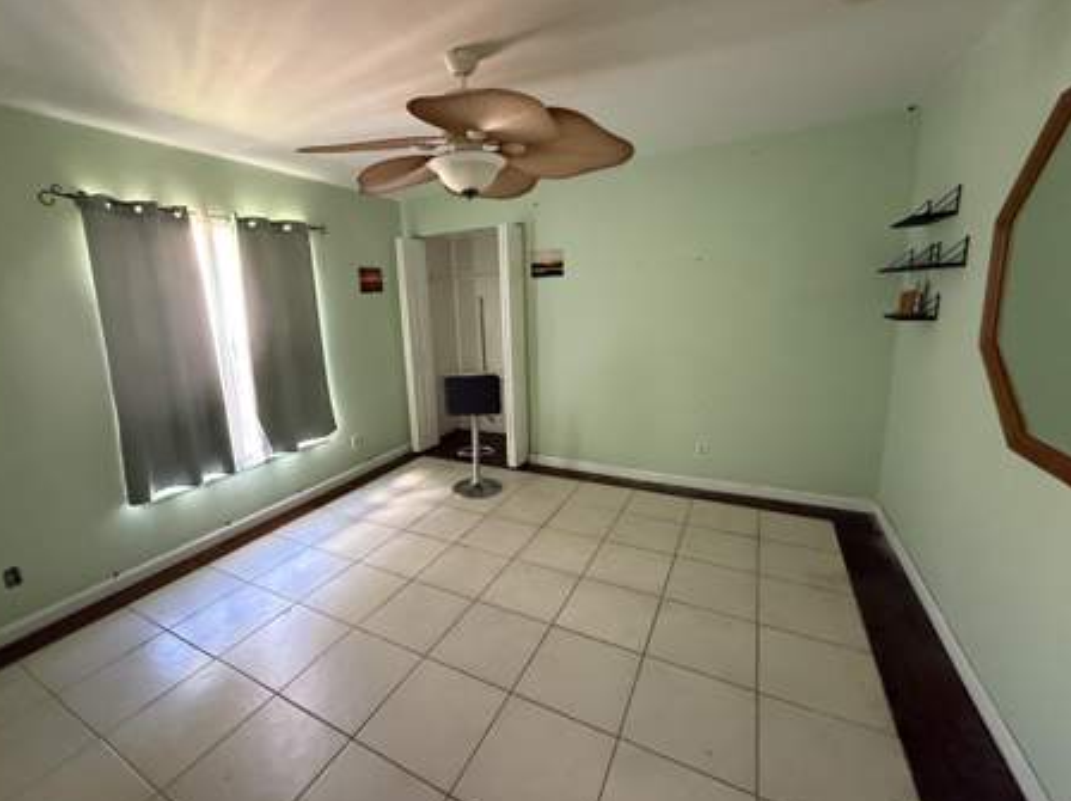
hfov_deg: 98.1
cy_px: 384
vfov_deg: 81.6
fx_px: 464
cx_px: 502
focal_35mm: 15
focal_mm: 2.22
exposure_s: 1/60
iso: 1000
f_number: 2.2
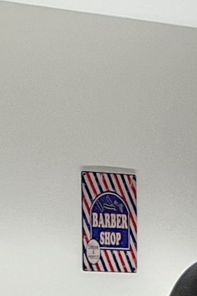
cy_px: 461
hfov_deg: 7.1
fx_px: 1577
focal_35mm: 192
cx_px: 135
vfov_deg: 10.3
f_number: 2.4
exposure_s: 1/50
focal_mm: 4.3
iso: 250
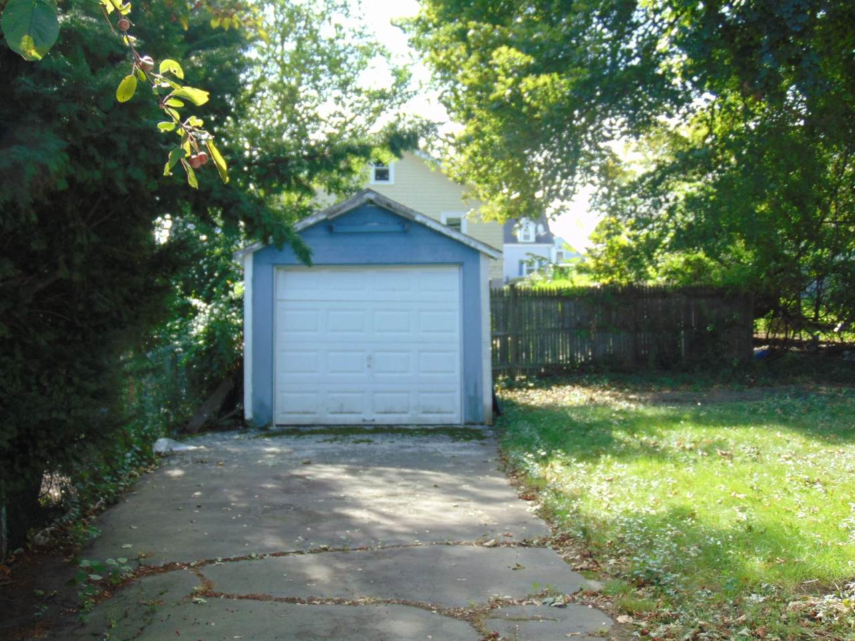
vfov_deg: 34.3
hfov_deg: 44.8
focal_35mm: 42
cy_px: 320
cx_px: 428
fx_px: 1037
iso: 80
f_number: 3.3
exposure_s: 1/125
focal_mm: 7.6
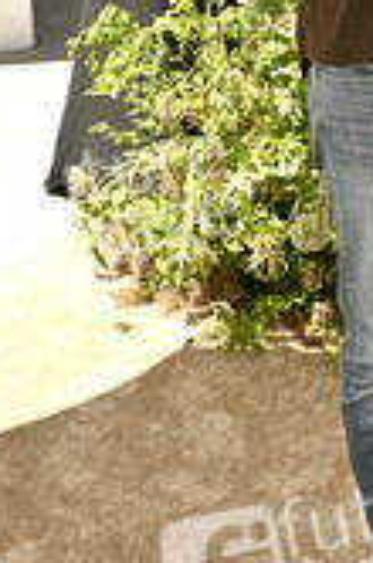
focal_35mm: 99
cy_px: 47
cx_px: 434
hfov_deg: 13.4
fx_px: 1545
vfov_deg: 20.2
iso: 200
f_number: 8
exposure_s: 1/320
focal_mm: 41
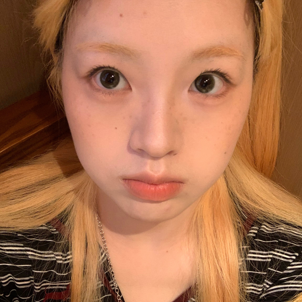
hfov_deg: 43.9
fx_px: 375
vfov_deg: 43.7
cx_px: 152
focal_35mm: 38
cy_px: 180
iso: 250
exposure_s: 1/33
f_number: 2.2
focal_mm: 2.87
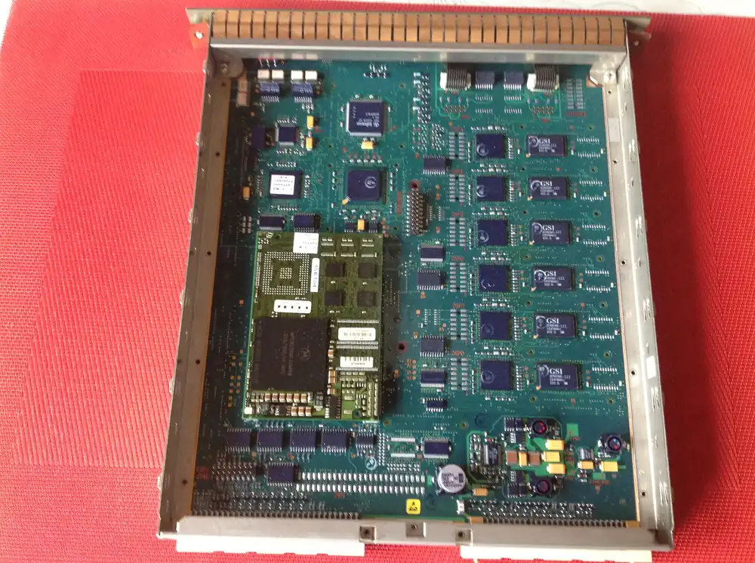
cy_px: 282
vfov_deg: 40.6
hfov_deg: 52.7
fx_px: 762
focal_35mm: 35
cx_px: 378
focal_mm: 4.28
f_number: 2.4
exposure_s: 1/15
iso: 160
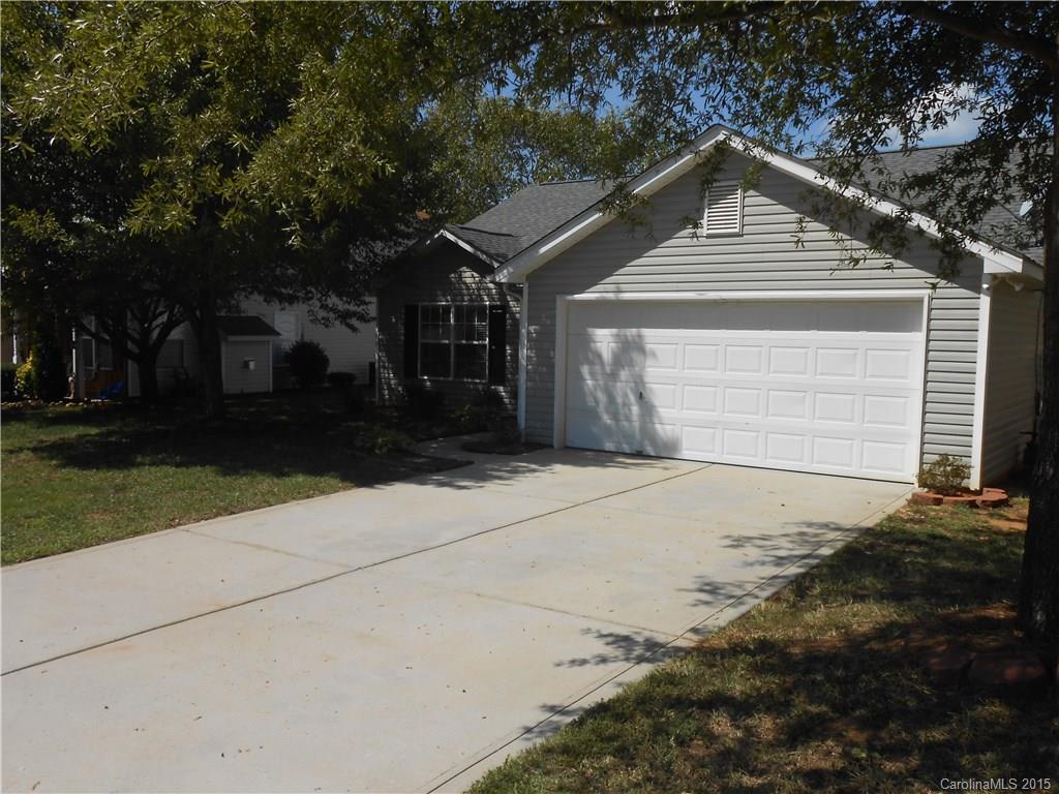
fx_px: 918
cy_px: 397
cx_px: 530
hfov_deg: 60.0
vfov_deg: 46.8
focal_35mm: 30
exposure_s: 1/1000
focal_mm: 5.3
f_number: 3.8
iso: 80
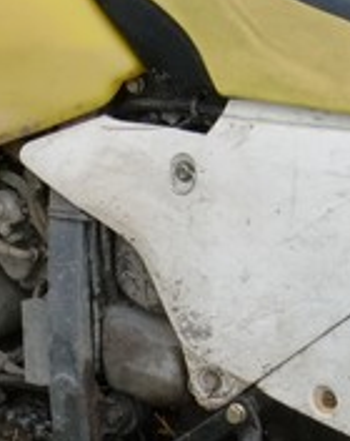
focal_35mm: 169
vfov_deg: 11.4
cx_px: 150
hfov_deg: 9.1
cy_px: 286
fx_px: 2196
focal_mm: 6.66
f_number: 3.9
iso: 64
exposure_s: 1/200
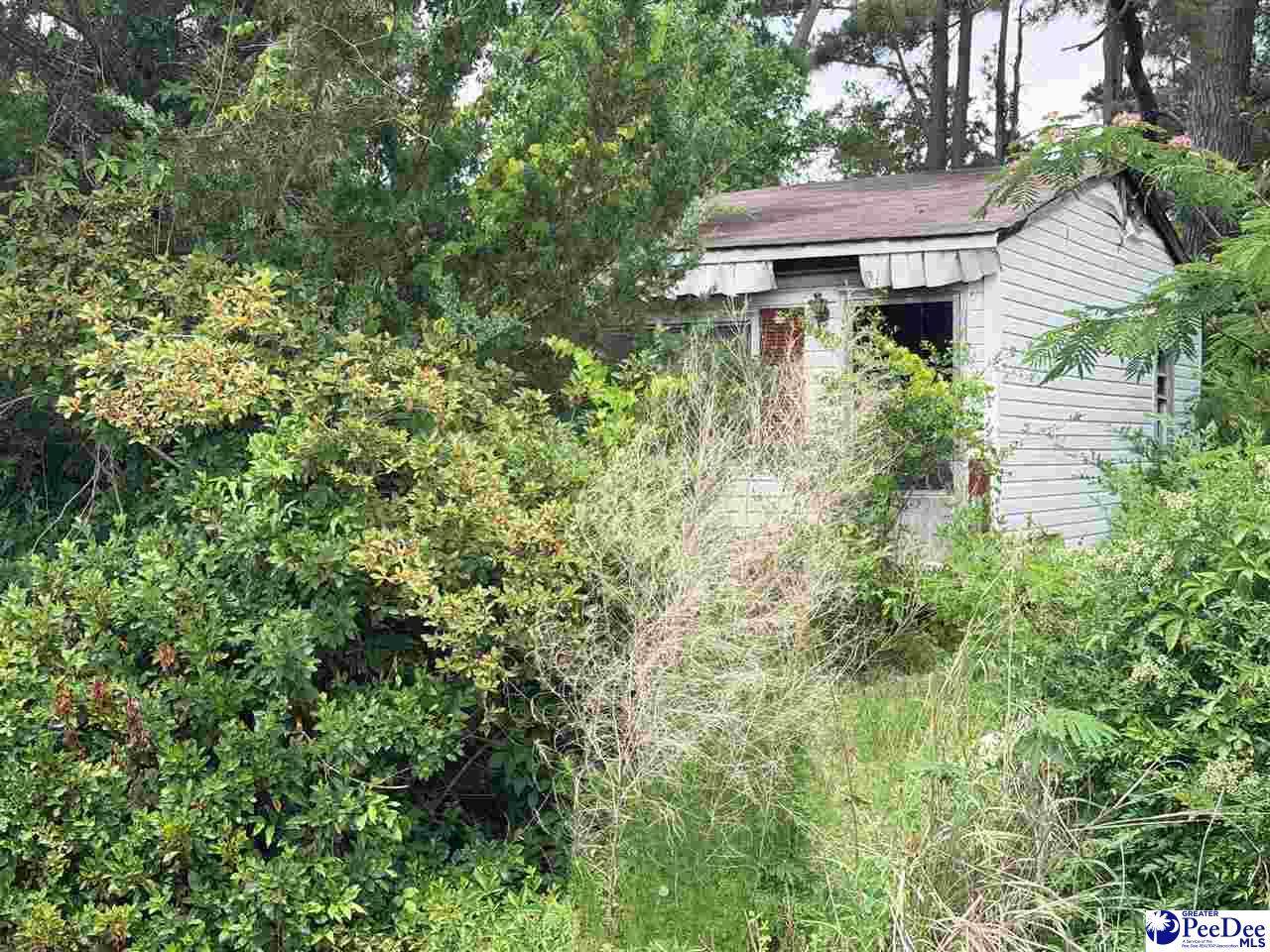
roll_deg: +0.4
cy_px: 476
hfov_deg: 39.7
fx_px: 1761
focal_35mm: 48
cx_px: 635
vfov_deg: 30.3
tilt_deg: -0.6
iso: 80
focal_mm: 6.76
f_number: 1.78
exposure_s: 1/1543
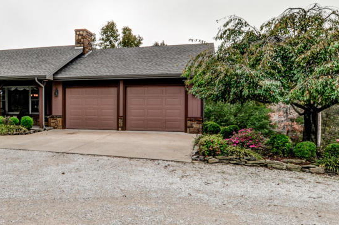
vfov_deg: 41.0
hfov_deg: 56.2
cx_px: 89
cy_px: 115
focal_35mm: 32
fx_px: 301
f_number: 16
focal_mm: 10
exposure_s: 1/30
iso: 100
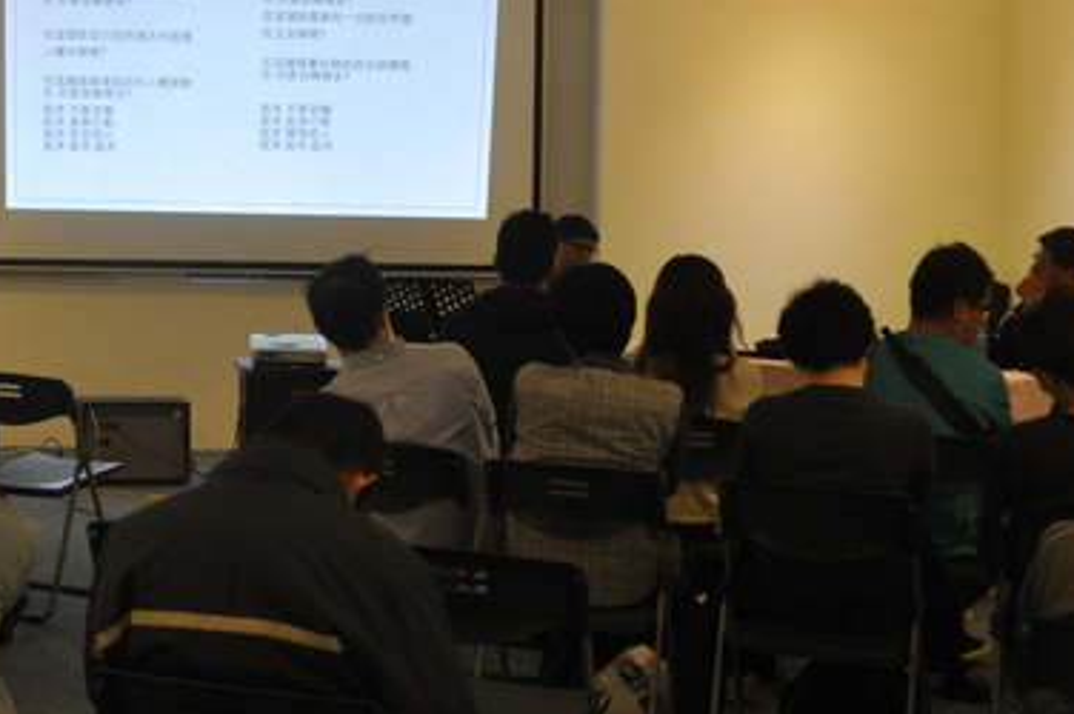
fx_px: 1997
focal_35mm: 67
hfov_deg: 29.1
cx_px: 149
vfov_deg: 20.2
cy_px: 198
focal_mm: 24
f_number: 3.8
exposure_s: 1/30
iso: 800
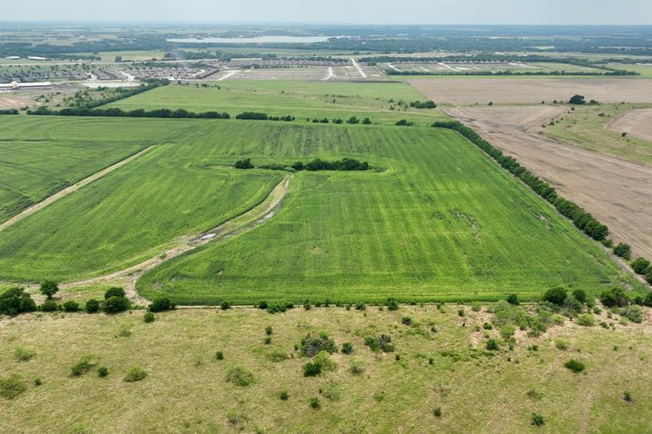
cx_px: 318
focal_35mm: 32
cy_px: 263
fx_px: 580
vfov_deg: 40.9
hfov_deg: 58.7
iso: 100
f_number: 2.8
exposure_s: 1/1600
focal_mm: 12.29
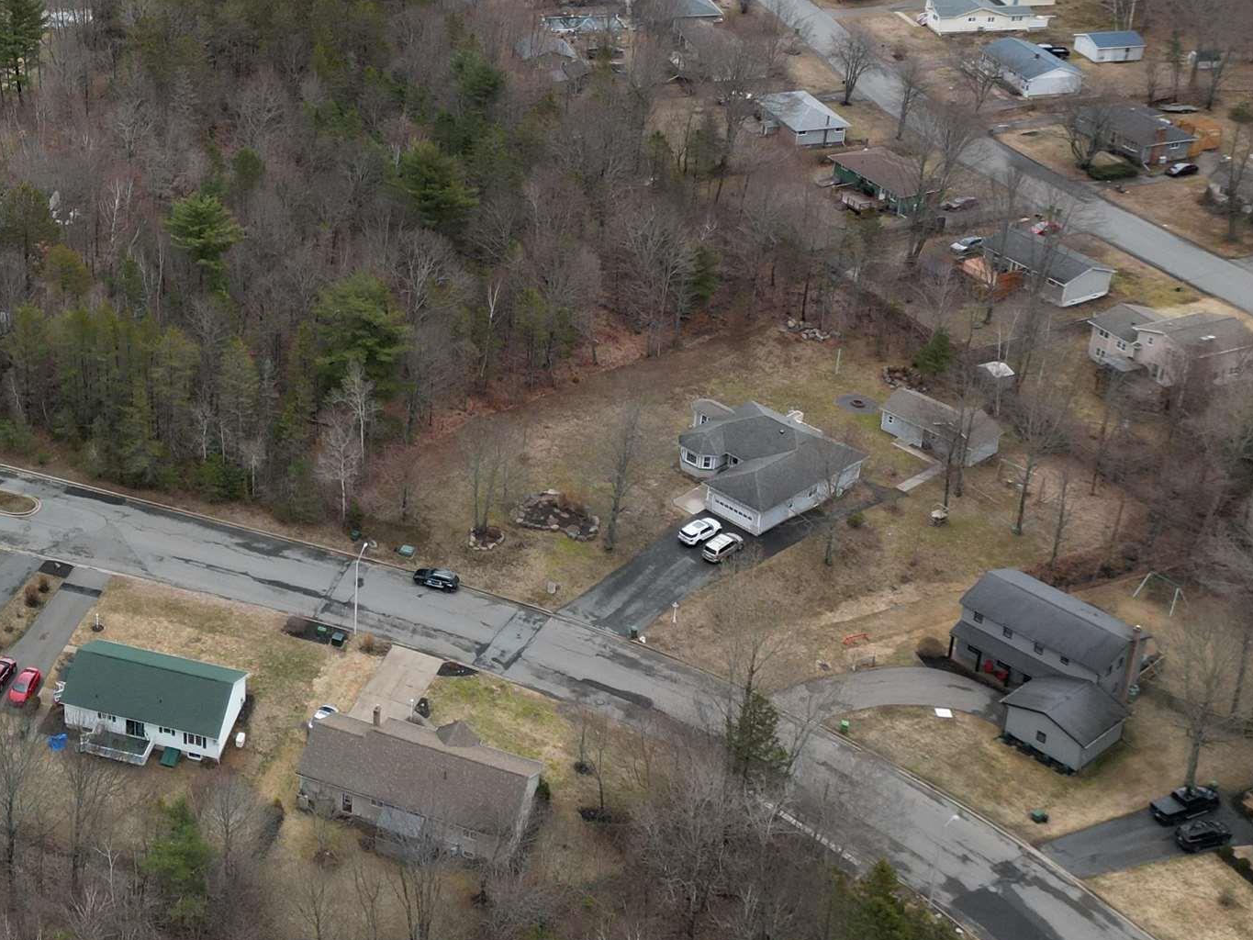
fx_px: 1955
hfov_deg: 33.2
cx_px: 68
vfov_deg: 26.4
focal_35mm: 54
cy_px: 160
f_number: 1.7
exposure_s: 1/500
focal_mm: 6.72
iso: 140
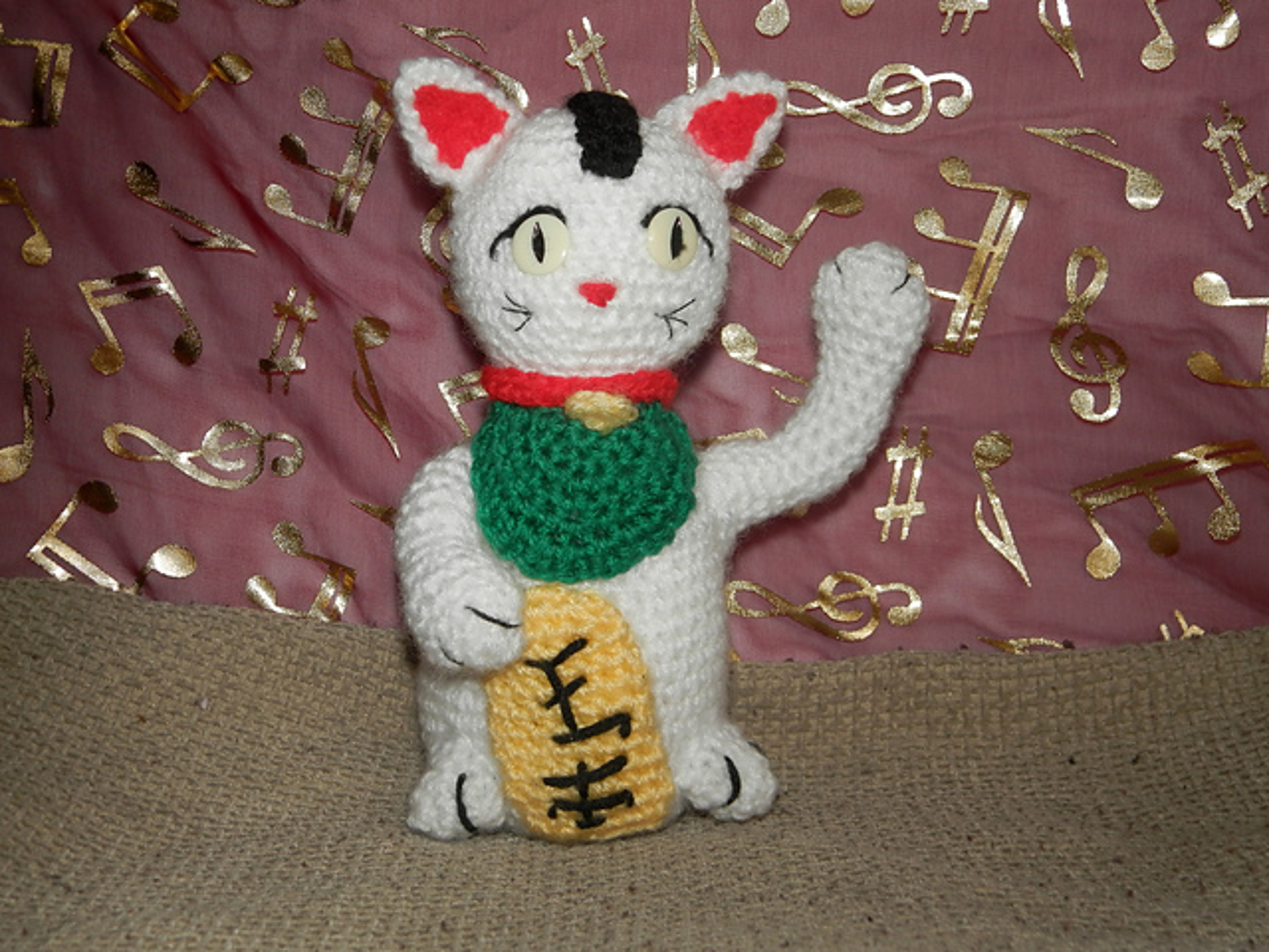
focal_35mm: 55
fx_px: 2016
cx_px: 634
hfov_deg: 34.9
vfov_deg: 26.6
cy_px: 476
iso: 100
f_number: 3.8
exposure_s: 1/40
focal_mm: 9.9
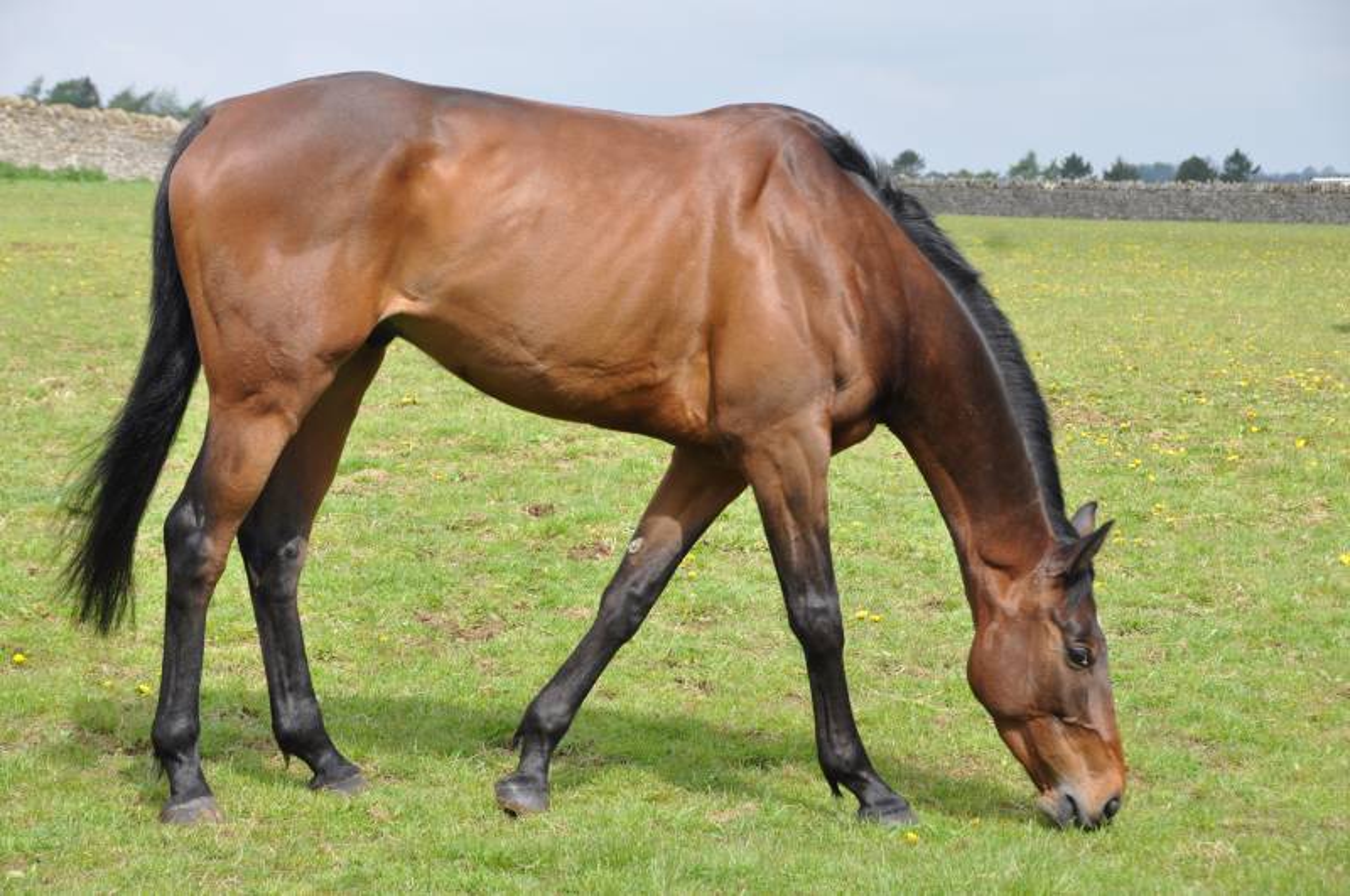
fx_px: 3932
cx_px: 675
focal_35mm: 105
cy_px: 448
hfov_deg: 19.5
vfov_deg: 13.0
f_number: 9
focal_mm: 70
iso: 200
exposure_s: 1/320
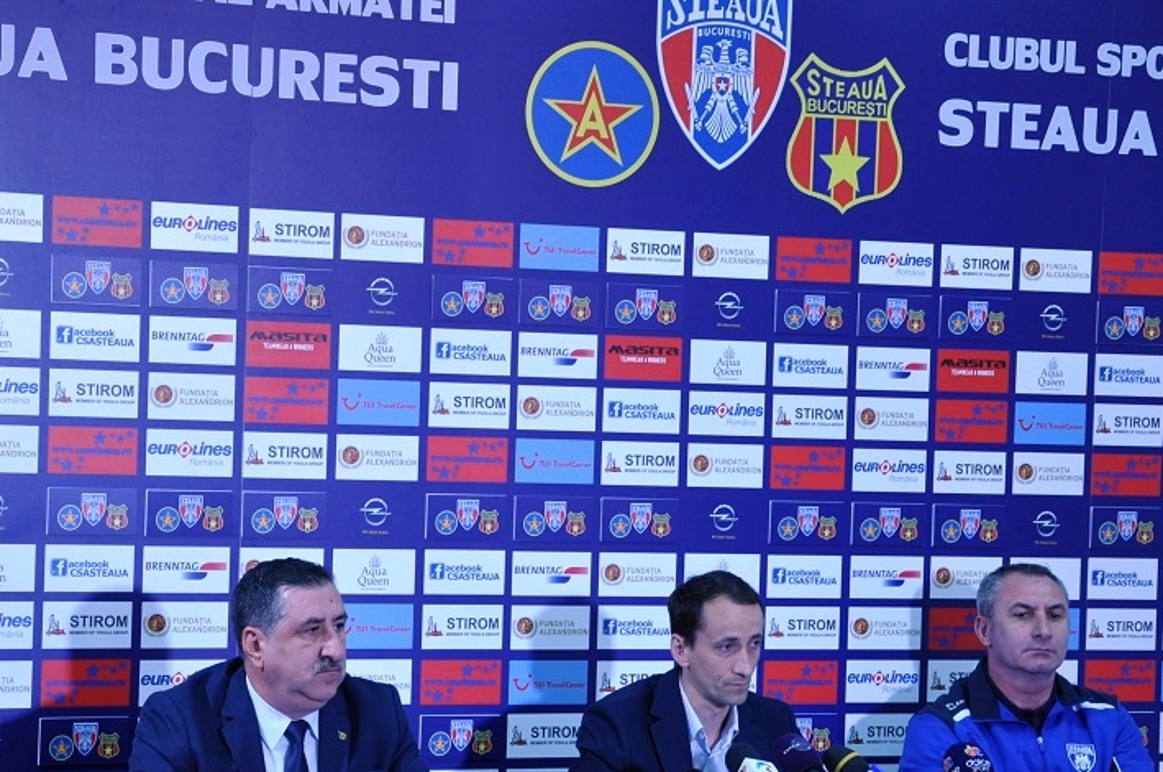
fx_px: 3549
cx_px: 481
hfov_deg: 18.6
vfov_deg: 12.4
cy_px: 482
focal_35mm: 110
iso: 1000
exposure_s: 1/50
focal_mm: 52
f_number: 5
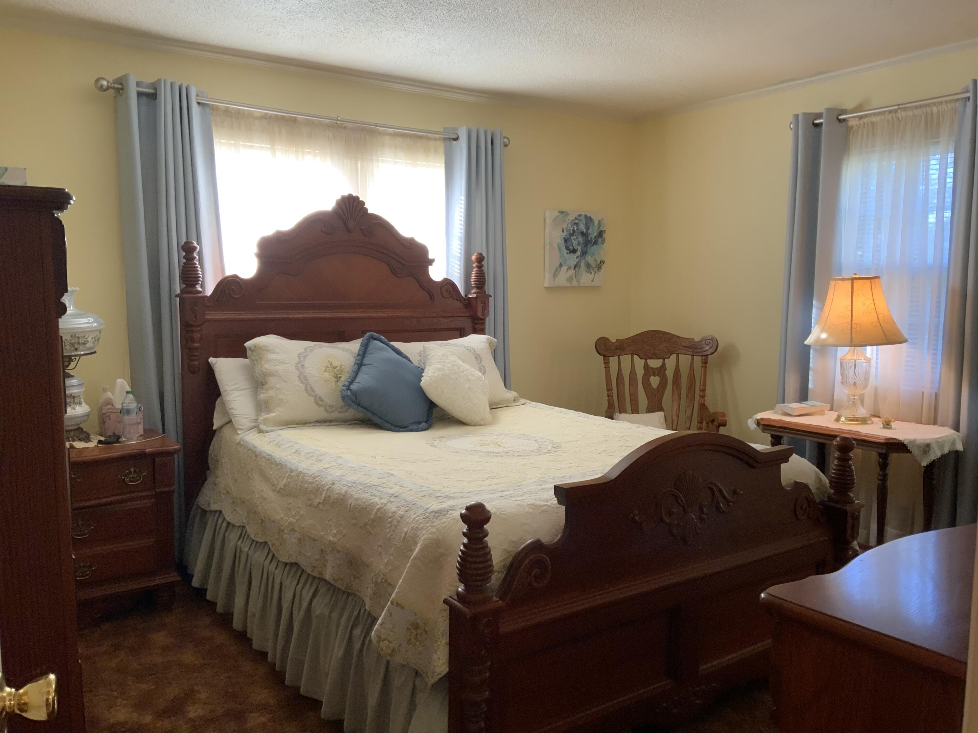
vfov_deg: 48.2
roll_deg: -0.7
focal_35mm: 29
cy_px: 366
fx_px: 819
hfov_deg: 61.7
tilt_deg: -5.3
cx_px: 489
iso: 125
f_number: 1.8
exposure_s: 1/60
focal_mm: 3
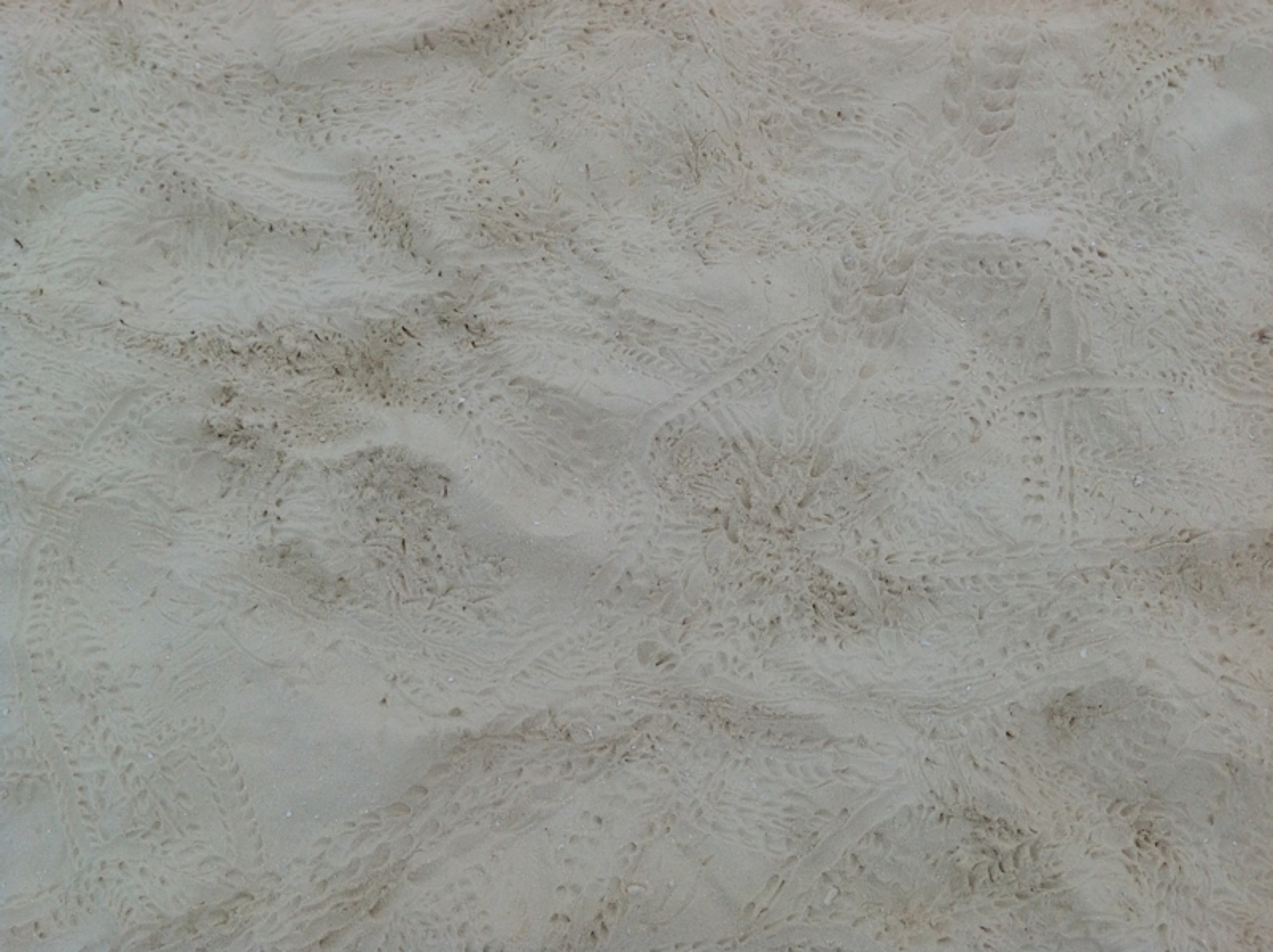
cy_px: 476
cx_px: 636
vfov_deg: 40.6
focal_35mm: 35
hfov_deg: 52.7
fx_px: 1286
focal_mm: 4.28
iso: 50
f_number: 2.4
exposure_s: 1/265
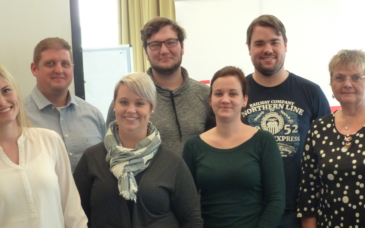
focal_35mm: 83
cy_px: 140
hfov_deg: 24.9
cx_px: 188
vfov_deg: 15.7
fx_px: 826
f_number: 3.9
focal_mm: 9.7
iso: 400
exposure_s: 1/30
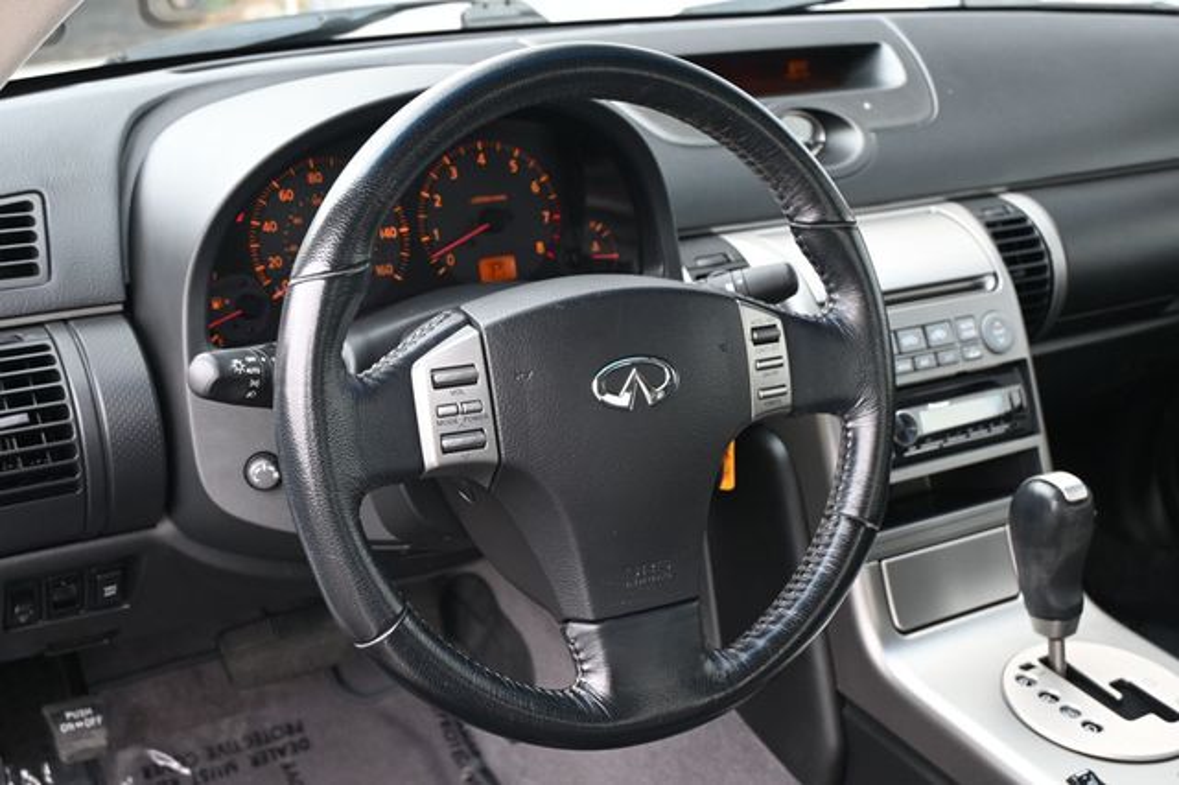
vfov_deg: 30.8
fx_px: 1424
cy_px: 392
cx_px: 590
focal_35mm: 44
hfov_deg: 45.0
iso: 900
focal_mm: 29
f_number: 4.8
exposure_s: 1/125
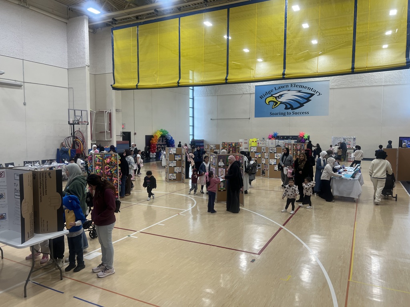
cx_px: 205
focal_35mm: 26
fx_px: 308
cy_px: 154
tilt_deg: -5.2
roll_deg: -0.2
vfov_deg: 53.1
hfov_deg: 67.3
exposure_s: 1/121
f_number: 1.5
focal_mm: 5.7
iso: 64
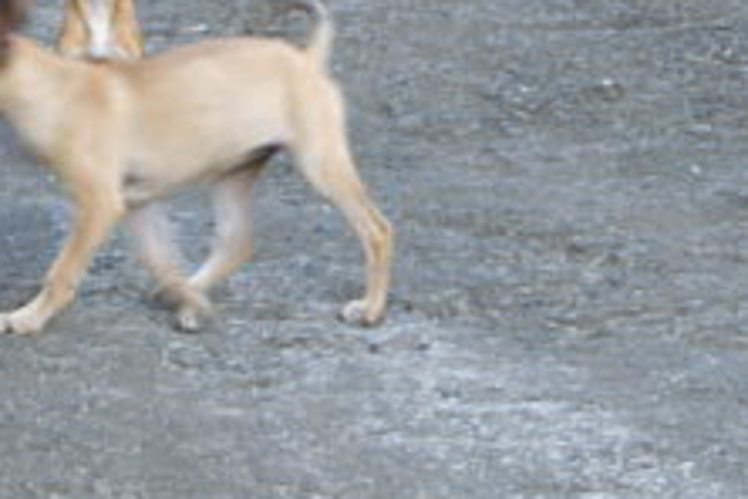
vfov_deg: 3.8
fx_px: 7384
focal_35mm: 355
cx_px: 630
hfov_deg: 5.8
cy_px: -263
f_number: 4.5
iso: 100
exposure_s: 1/30
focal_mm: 35
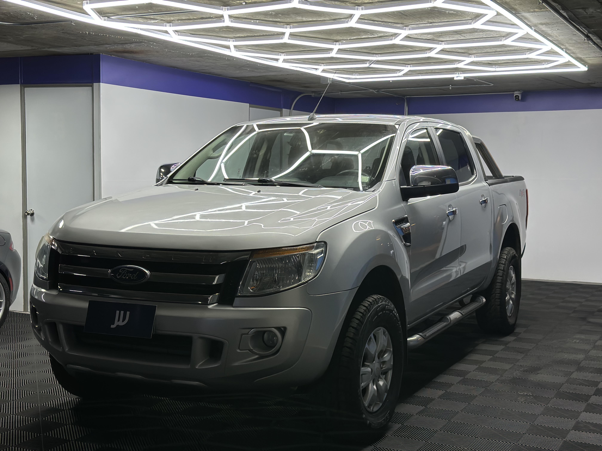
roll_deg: -0.5
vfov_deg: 30.3
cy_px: 226
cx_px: 301
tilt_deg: -4.1
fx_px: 835
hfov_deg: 39.7
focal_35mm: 48
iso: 80
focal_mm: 6.86
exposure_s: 1/128
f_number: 1.78
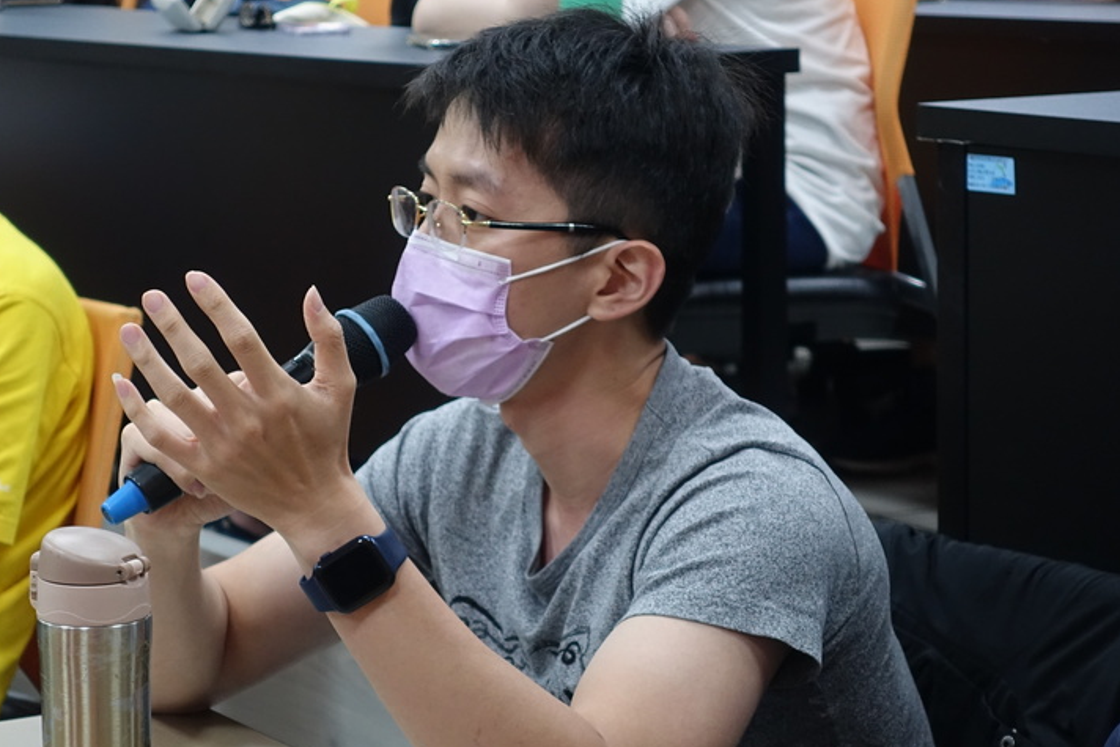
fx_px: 3672
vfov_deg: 11.6
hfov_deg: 17.3
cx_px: 417
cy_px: 379
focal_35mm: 118
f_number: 2.8
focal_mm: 25.7
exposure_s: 1/80
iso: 500
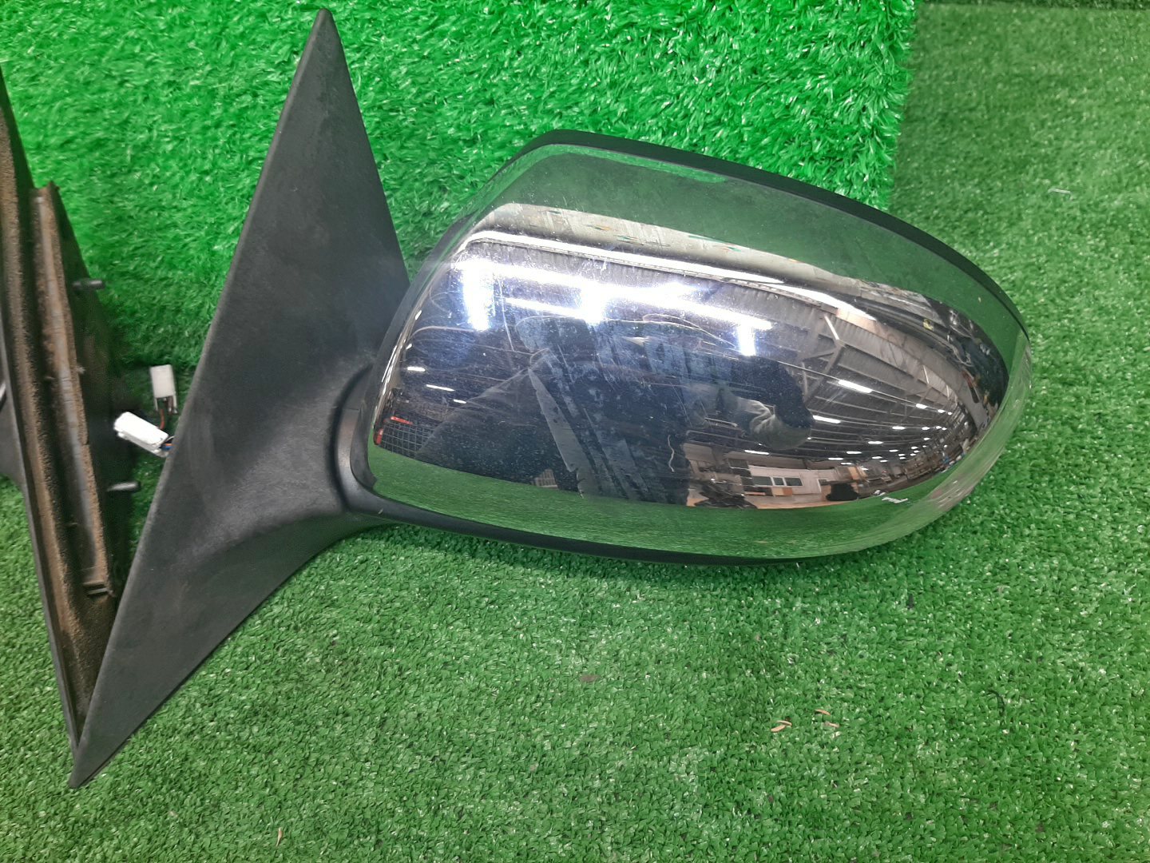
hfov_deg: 67.3
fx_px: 864
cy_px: 432
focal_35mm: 26
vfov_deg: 53.1
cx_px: 575
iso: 47
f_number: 1.7
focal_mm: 3.93
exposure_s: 1/50
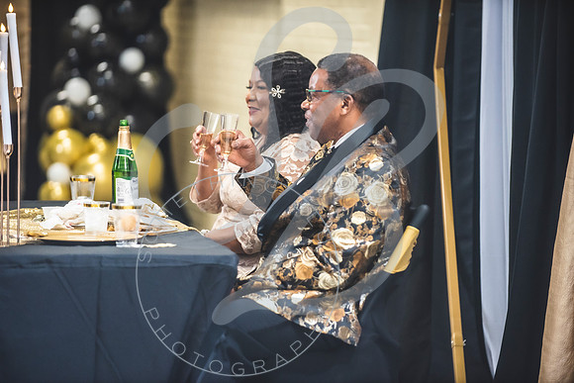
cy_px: 192
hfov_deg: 11.7
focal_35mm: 175
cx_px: 287
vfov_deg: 7.9
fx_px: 2791
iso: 1600
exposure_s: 1/250
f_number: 2.8
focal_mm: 175
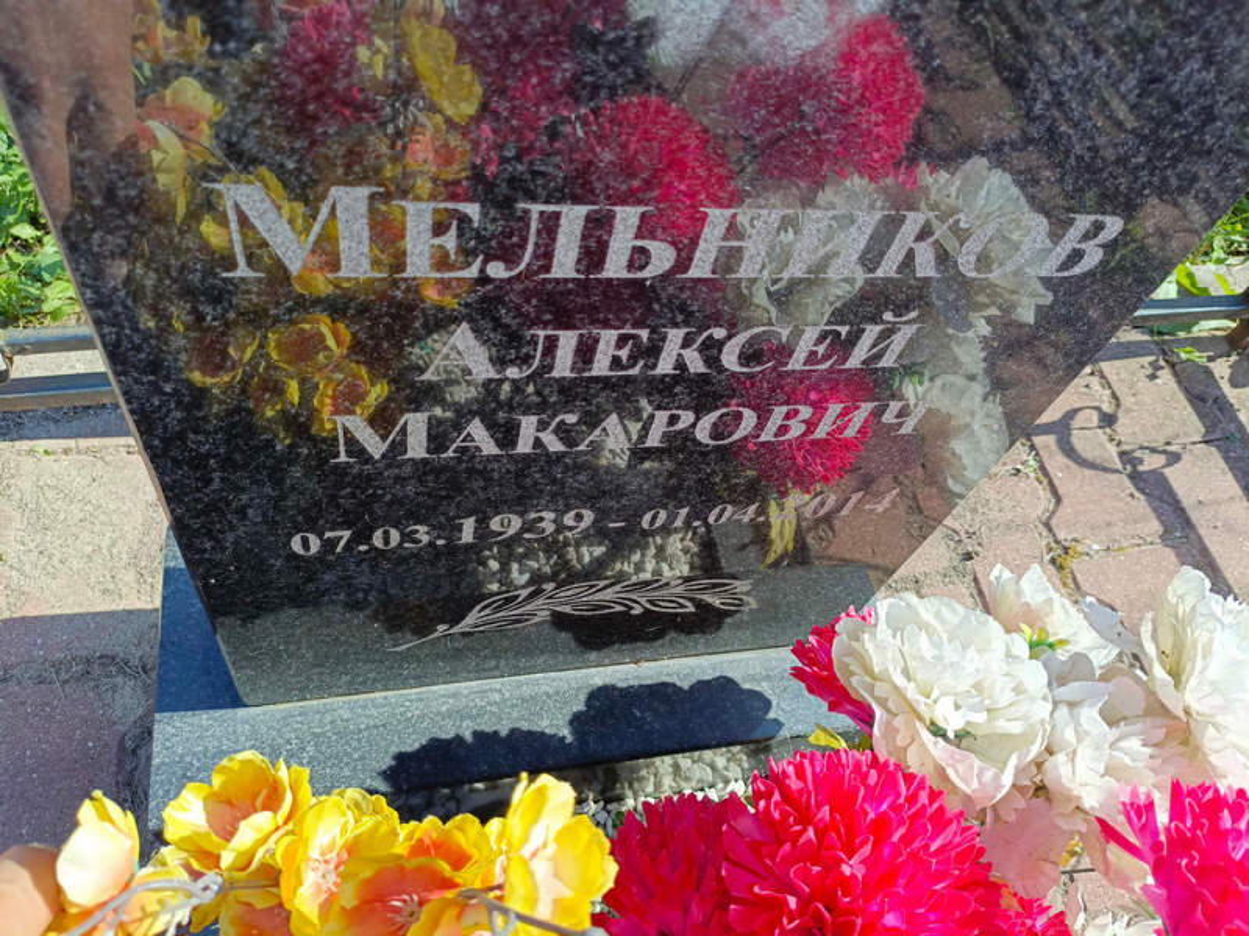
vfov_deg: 54.9
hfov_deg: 69.4
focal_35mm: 25
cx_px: 624
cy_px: 468
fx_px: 902
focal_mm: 4.76
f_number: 1.69
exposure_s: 1/612
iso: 119
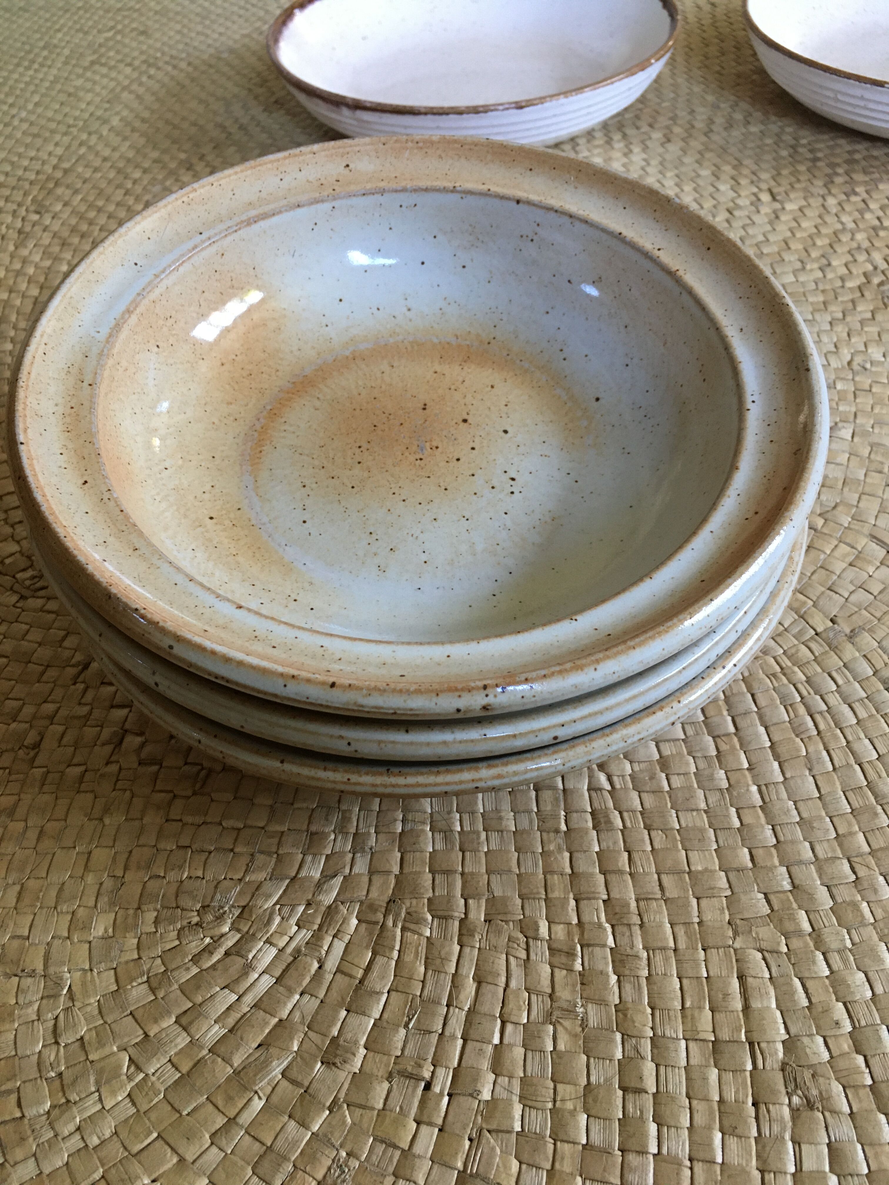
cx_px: 444
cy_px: 592
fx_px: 993
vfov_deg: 61.7
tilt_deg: -47.1
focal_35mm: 29
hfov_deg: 48.2
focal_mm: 4.15
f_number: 2.2
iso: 160
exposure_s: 1/33
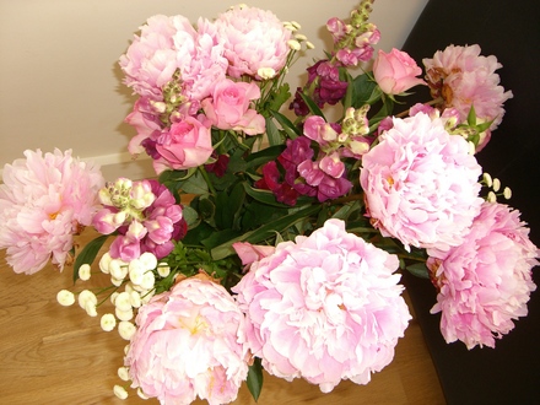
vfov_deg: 37.7
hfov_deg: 49.0
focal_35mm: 38
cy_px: 202
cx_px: 270
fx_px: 593
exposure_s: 1/60
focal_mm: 6.2
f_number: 2.7
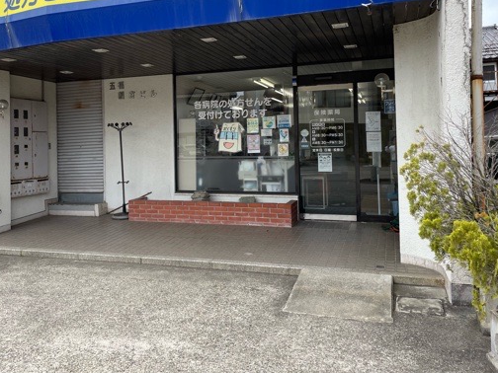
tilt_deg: +2.3
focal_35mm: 33
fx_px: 475
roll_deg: +1.9
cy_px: 140
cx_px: 213
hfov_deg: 55.1
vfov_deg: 42.6
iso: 32
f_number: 1.6
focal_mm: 4.2
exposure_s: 1/1208
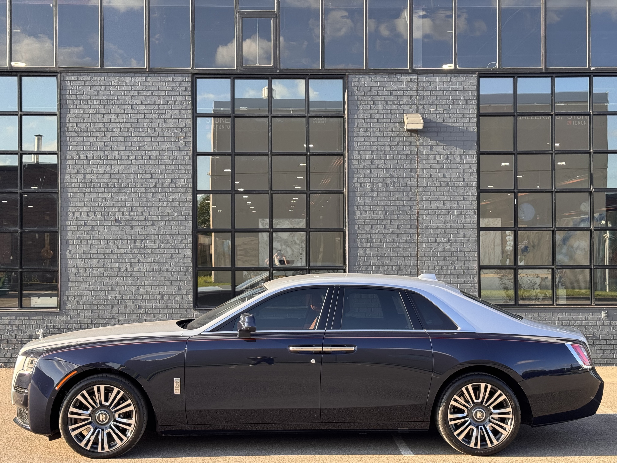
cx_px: 308
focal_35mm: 48
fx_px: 856
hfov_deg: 39.7
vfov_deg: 30.3
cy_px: 232
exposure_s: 1/593
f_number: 1.78
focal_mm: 6.76
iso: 64
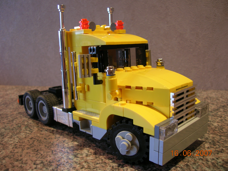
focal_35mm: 34
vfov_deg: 41.8
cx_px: 114
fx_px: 224
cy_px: 86
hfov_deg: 54.0
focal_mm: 5.7
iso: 50
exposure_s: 1/4.2
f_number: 2.9
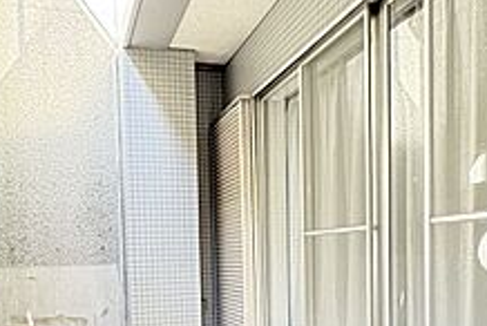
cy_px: 284
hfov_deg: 48.2
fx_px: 542
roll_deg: +2.5
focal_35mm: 40
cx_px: 208
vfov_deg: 32.1
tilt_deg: -3.6
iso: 200
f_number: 2.2
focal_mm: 2.22
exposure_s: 1/61
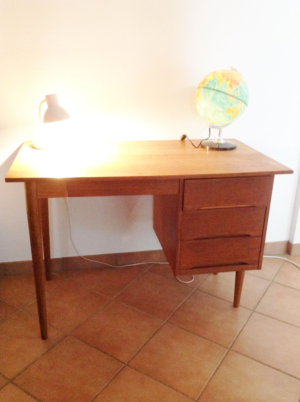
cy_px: 201
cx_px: 150
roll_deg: -0.1
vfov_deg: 52.7
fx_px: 405
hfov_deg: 40.6
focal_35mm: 35
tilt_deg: -21.0
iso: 400
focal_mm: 4.28
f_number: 2.4
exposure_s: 1/17
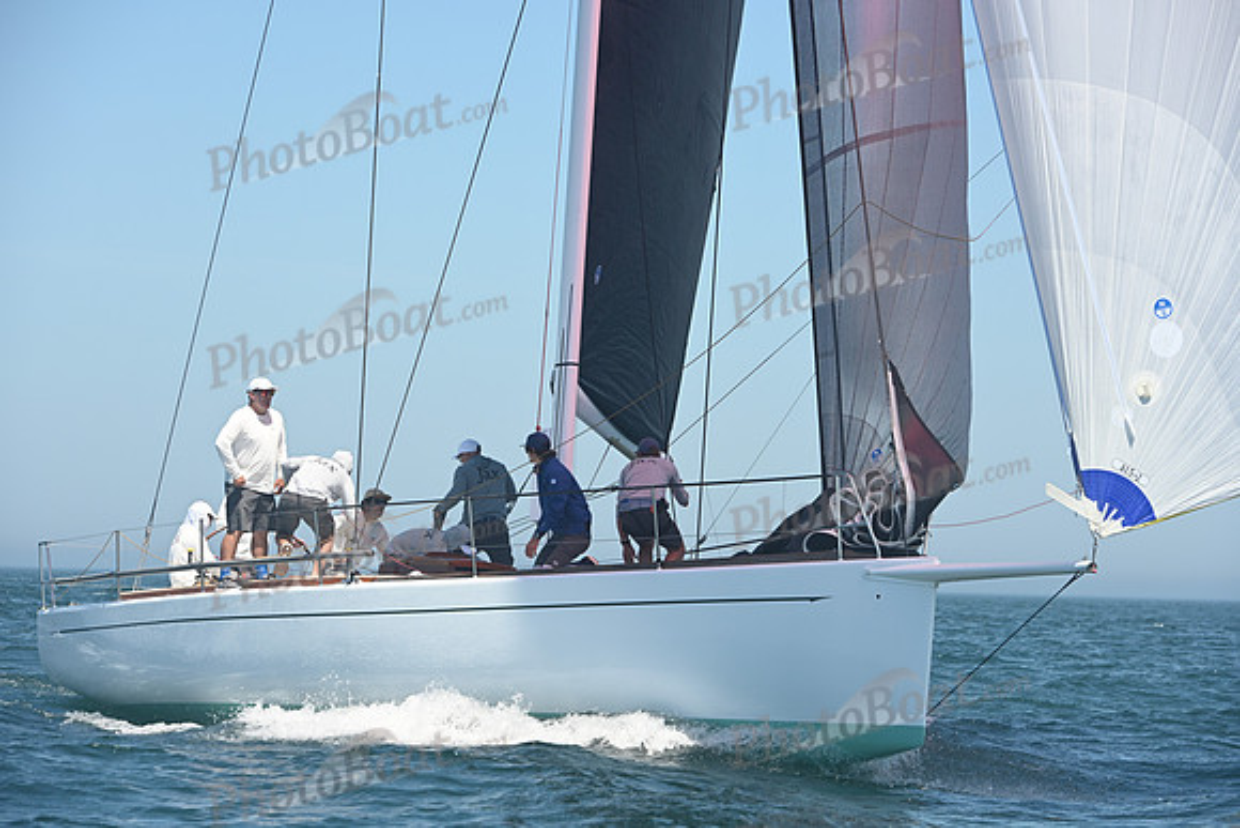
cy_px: 414
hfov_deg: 15.2
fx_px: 4651
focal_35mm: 135
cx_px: 620
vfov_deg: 10.2
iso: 320
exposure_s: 1/1250
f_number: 6.3
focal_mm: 135
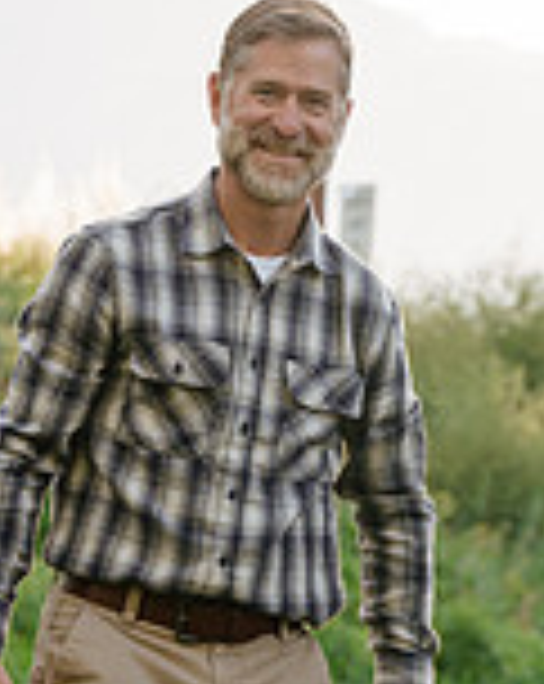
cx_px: 566
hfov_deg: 3.1
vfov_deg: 3.9
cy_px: 673
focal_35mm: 503
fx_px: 10154
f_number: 7.1
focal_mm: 140
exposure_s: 1/200
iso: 640
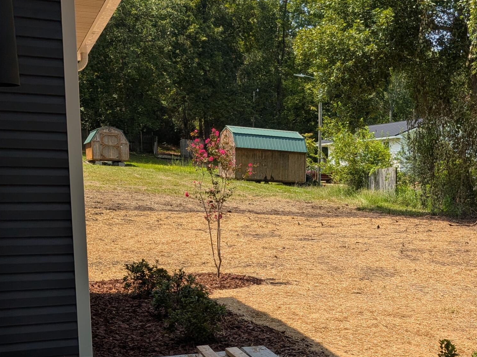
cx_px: 377
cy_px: 283
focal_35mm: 48
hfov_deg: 38.3
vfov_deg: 29.6
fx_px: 661
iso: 32
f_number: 1.7
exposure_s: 1/1479
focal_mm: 4.53
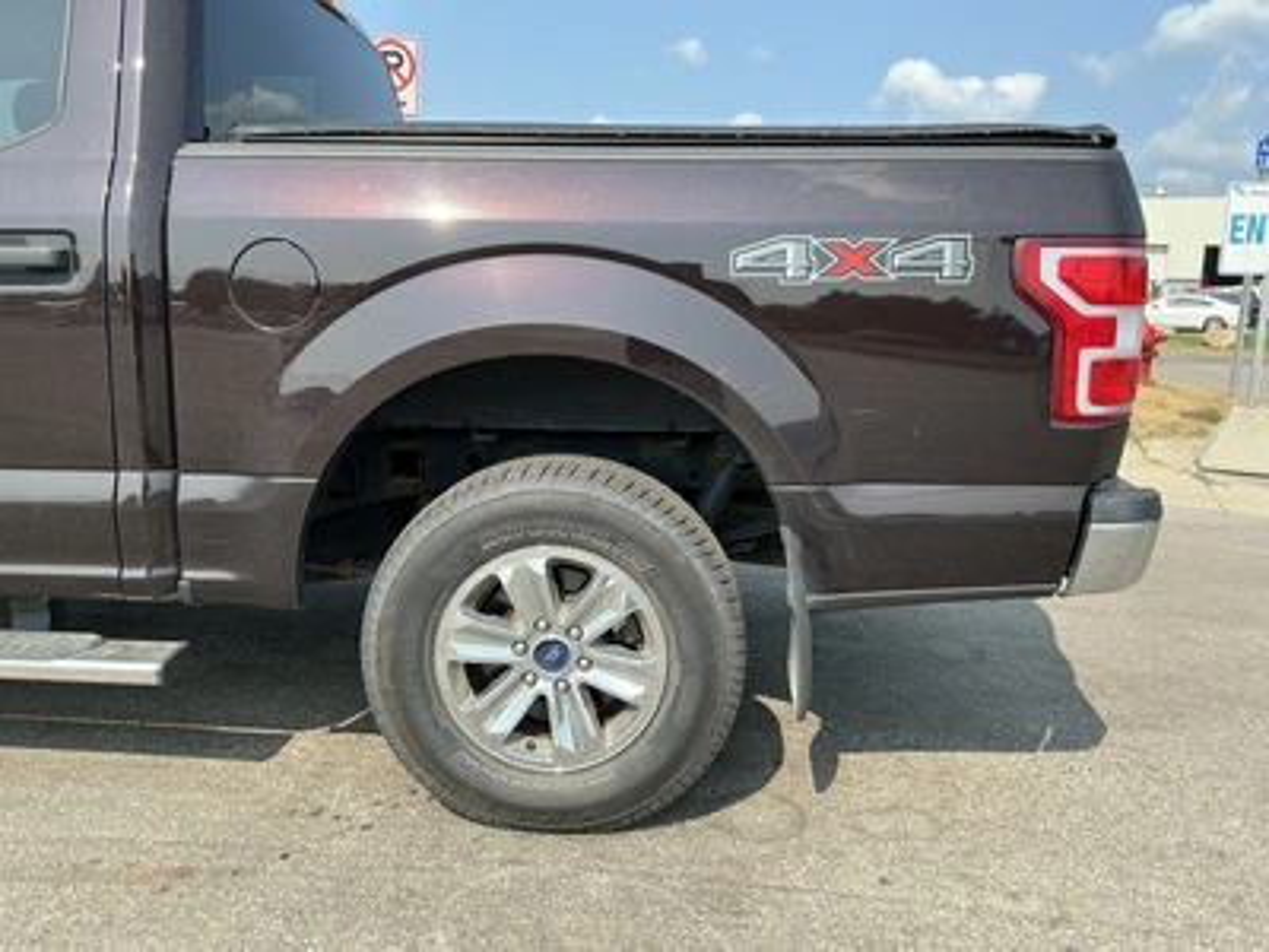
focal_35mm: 28
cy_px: 476
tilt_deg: -8.7
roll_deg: -1.4
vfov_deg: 49.7
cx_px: 634
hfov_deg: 63.4
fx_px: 1026
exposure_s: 1/855
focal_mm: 3
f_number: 1.8
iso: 25
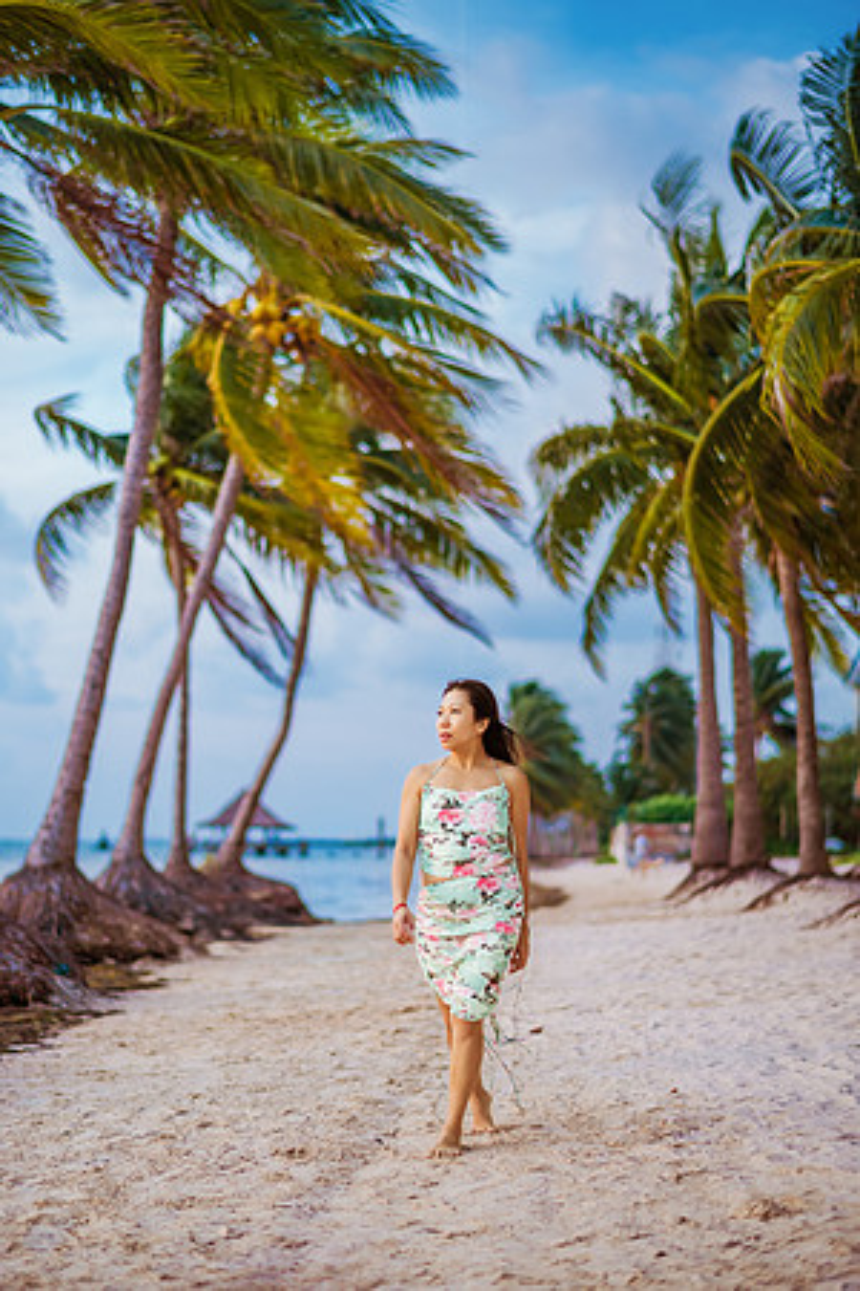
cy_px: 646
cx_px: 430
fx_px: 2078
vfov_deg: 34.5
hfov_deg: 23.4
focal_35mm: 58
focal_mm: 58
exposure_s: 1/5000
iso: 640
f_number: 1.8
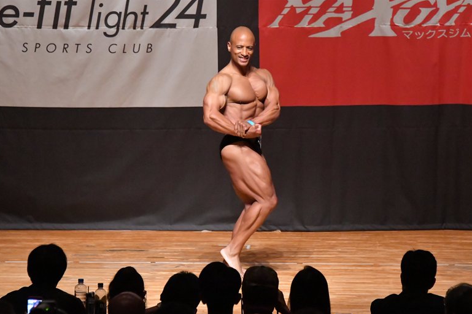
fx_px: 3368
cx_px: 235
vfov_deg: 5.3
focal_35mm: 257
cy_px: 157
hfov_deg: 8.0
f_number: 5.6
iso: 12800
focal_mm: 170
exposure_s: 1/400
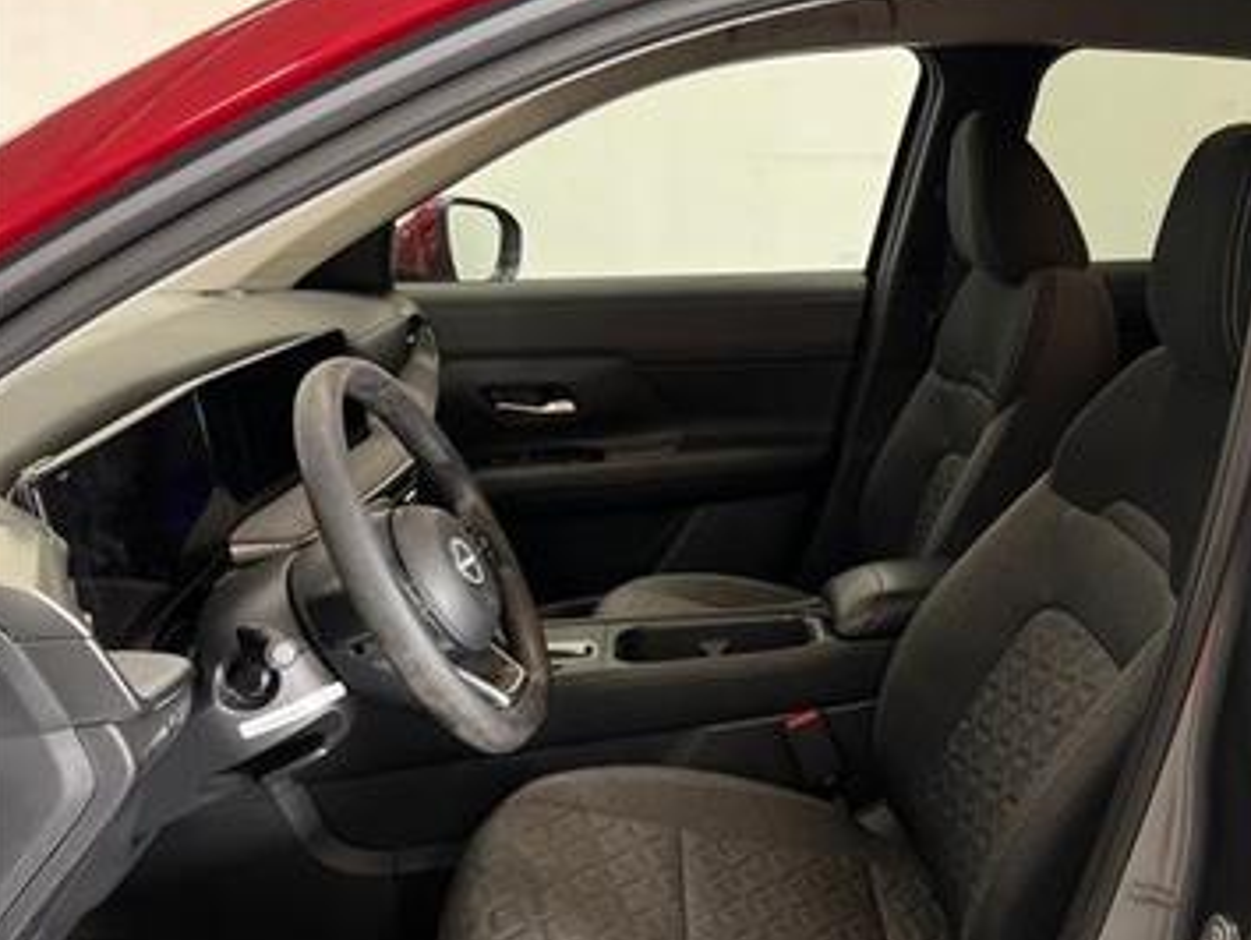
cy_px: 562
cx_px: 873
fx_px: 1338
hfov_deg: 48.9
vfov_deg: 38.6
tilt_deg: -18.6
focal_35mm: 37
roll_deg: -1.1
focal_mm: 5.7
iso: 100
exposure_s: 1/60
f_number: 1.5
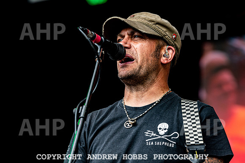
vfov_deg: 5.8
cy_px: 71
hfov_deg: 8.7
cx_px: 142
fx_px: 1606
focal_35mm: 236
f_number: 5
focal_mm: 200
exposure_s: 1/800
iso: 500
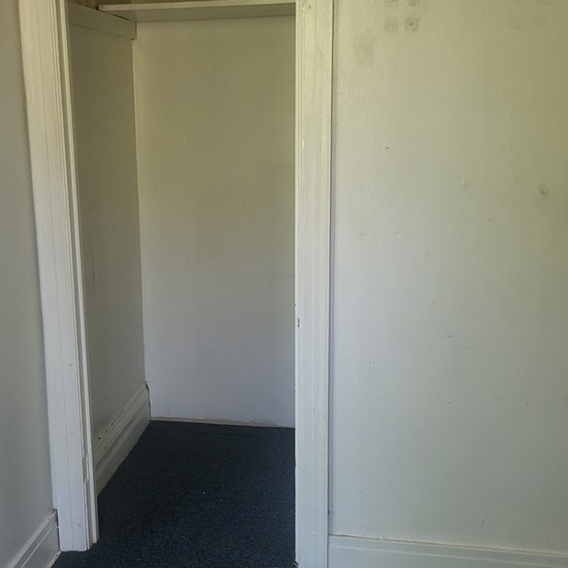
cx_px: 225
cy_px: 253
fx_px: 705
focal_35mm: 38
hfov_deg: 43.6
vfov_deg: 43.8
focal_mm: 5.4
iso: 200
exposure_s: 1/60
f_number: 1.8
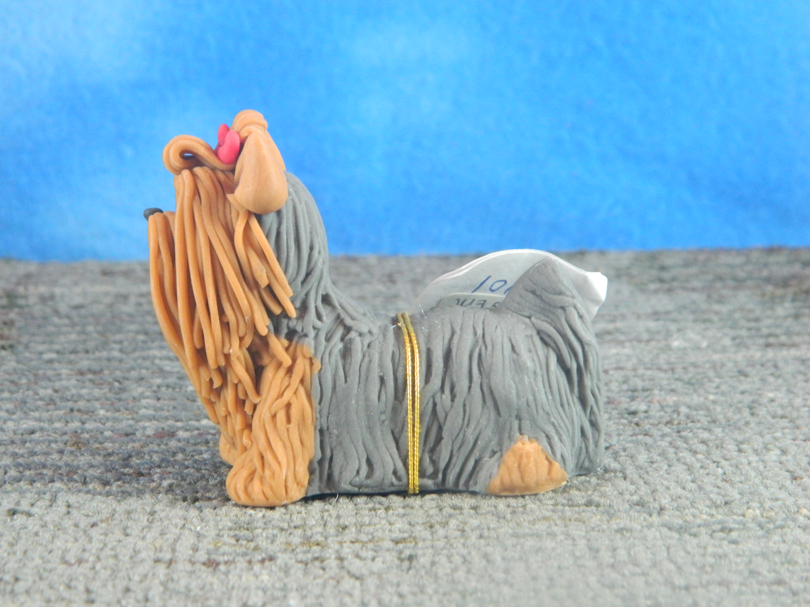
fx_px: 1966
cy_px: 304
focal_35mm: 84
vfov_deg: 17.6
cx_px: 405
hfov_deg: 23.3
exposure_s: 1/13
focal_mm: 15.1
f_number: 4.2
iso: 400
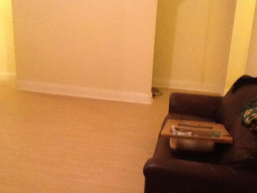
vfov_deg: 32.9
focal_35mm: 44
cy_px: 96
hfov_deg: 43.0
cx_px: 128
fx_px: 327
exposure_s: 1/17
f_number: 2.4
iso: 320
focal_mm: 2.03
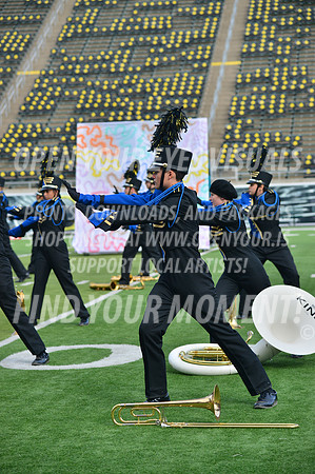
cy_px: 237
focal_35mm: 116
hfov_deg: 11.8
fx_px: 1526
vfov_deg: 17.7
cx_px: 158
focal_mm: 116
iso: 125
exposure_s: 1/800
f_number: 5.6
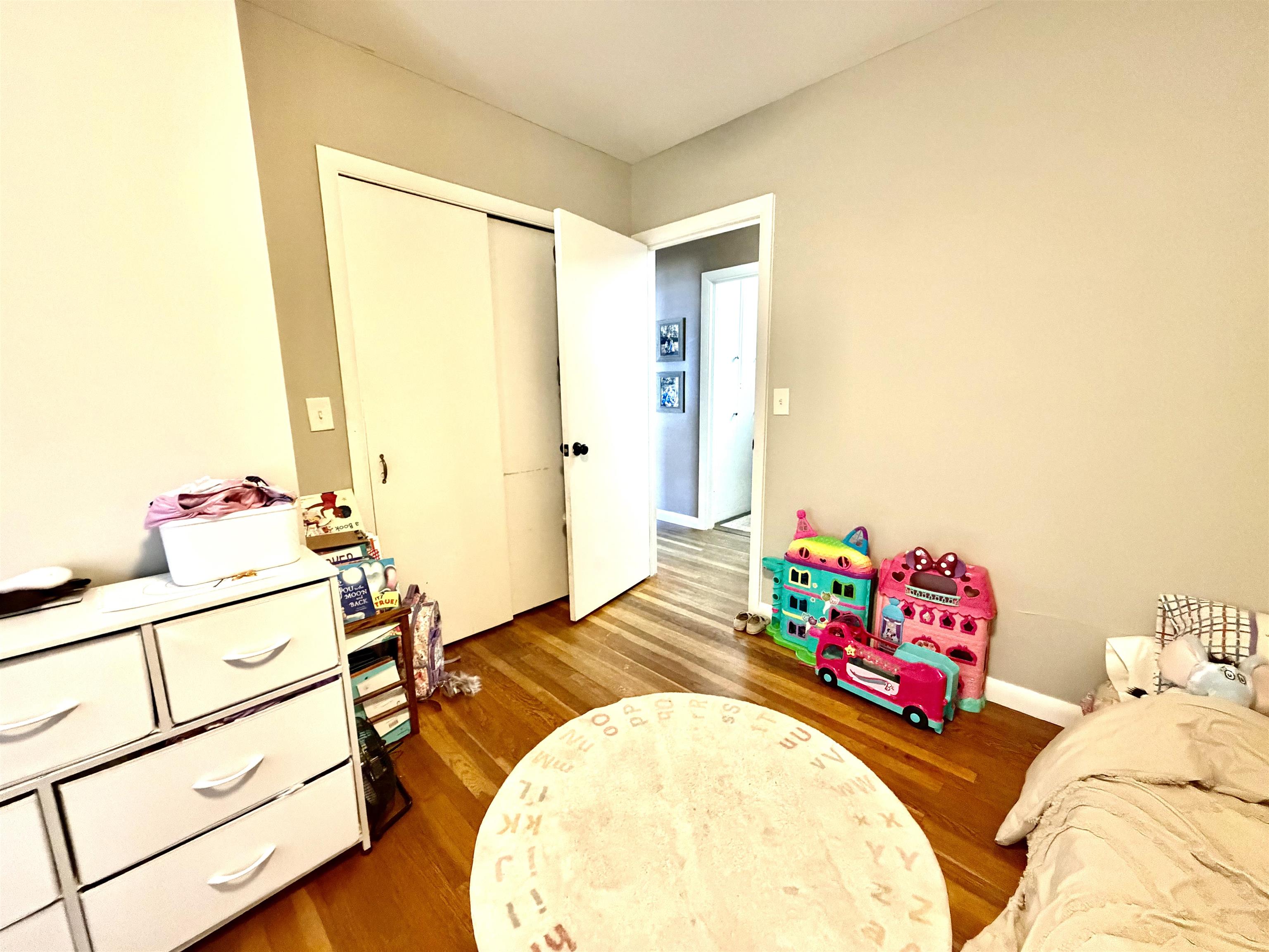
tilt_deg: -9.5
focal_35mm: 14
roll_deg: +1.0
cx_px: 634
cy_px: 476
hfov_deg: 102.1
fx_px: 513
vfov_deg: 85.7
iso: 800
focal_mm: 2.22
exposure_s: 1/60
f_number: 2.2
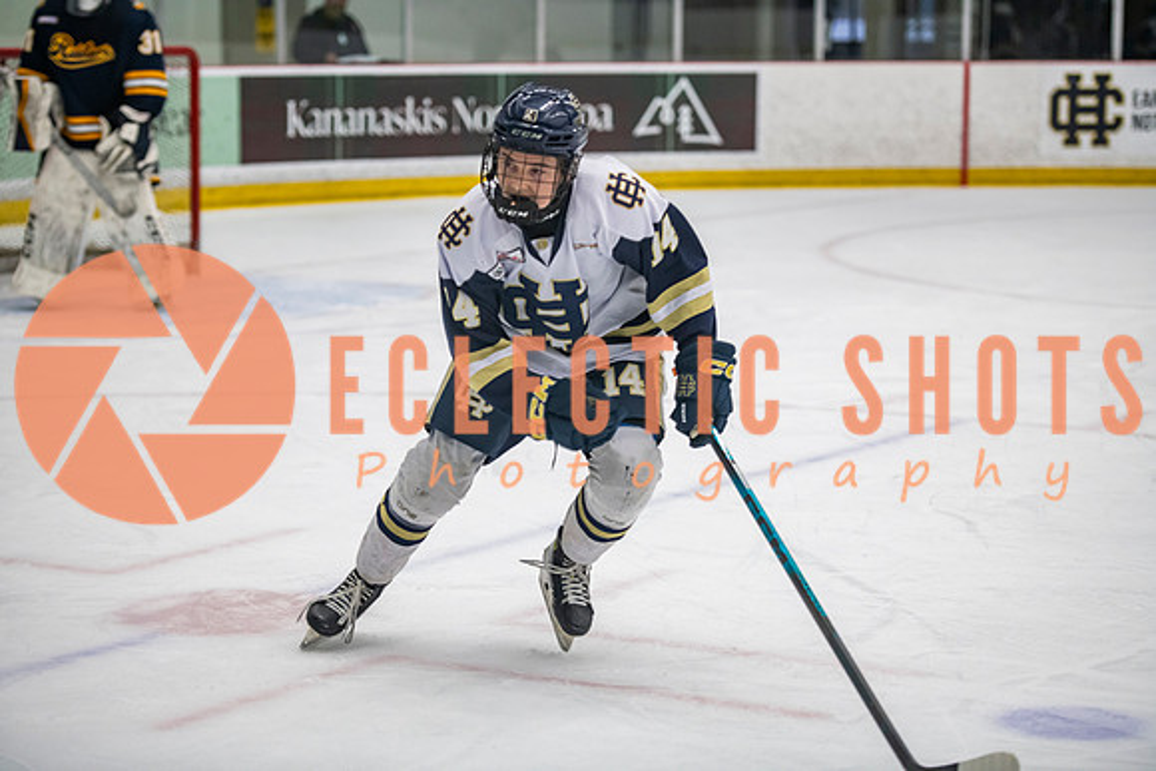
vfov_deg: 13.7
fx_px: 3212
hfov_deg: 20.4
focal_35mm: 100
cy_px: 386
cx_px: 578
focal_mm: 100
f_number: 3.2
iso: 2000
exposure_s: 1/640
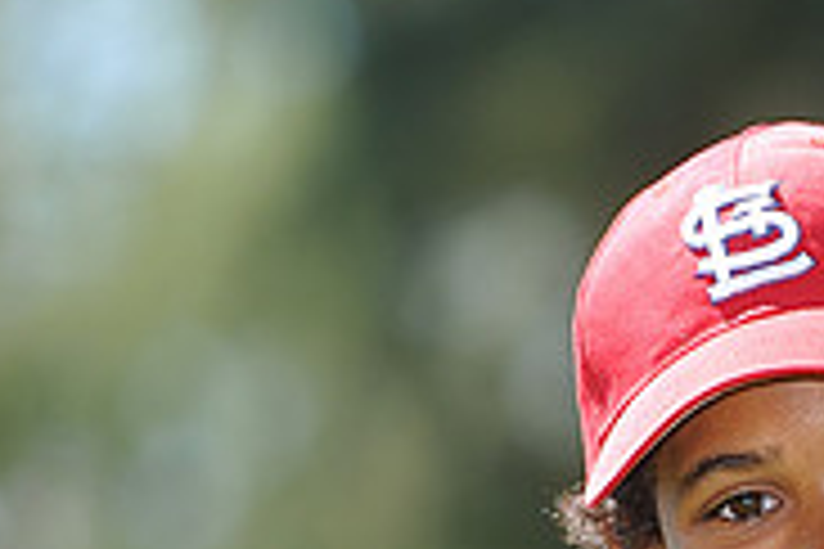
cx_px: 964
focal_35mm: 635
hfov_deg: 3.2
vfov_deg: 2.2
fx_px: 14533
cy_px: 765
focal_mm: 200
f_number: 4.5
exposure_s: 1/500
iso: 200
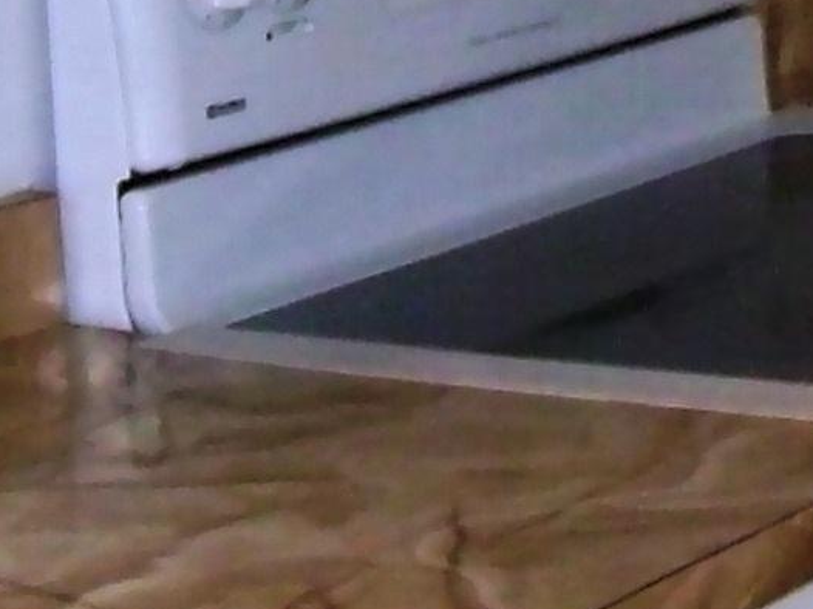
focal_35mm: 176
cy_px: 20
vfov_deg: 8.4
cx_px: 844
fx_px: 4132
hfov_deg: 11.1
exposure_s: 1/64
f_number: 2.7
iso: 160
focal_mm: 6
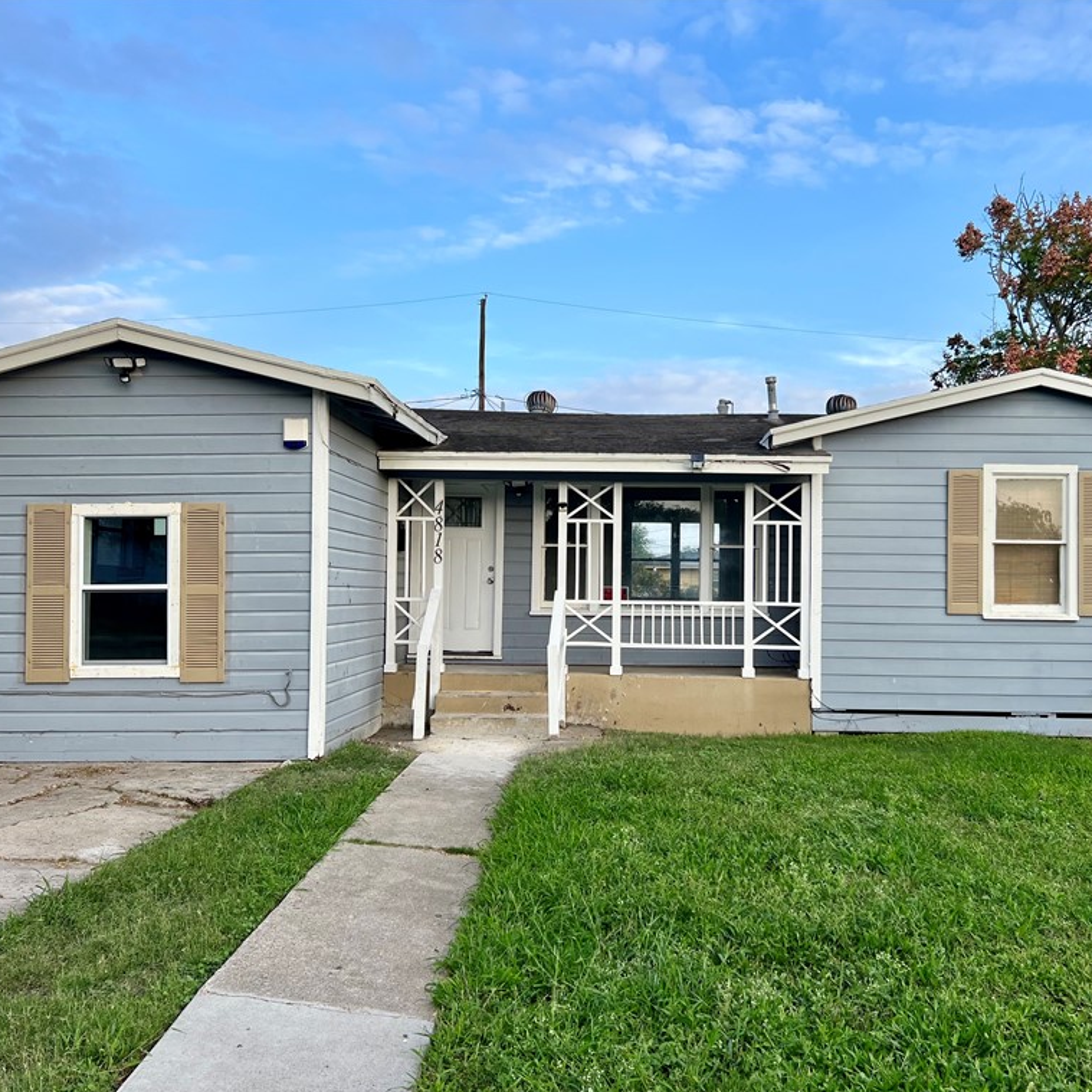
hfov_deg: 52.4
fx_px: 1106
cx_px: 606
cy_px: 548
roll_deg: -0.8
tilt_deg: +1.9
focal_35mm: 31
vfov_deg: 52.5
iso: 50
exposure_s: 1/1238
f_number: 1.5
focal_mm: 5.7
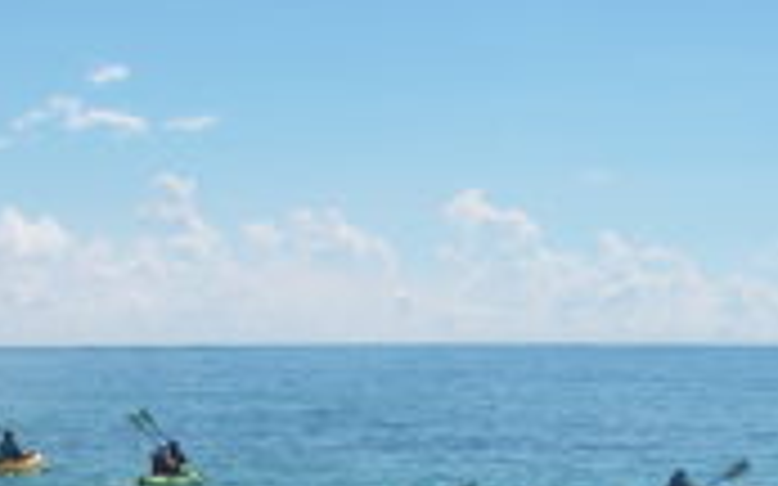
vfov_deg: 10.0
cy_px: 684
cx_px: 465
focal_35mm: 128
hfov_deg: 16.3
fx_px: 2713
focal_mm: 6.3
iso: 64
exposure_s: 1/400
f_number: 6.6
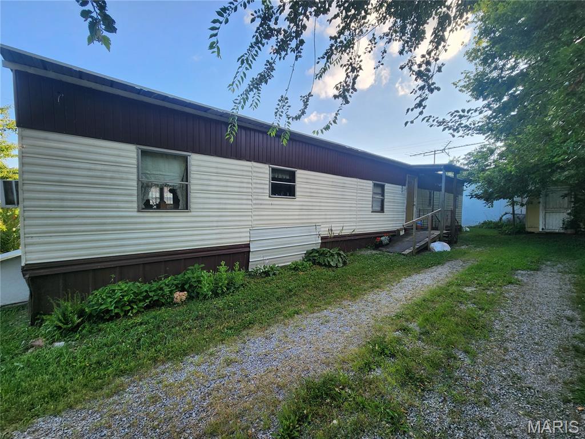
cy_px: 220
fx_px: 220
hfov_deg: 106.2
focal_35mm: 13
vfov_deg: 89.9
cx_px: 292
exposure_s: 1/271
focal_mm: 2.2
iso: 50
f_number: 2.2
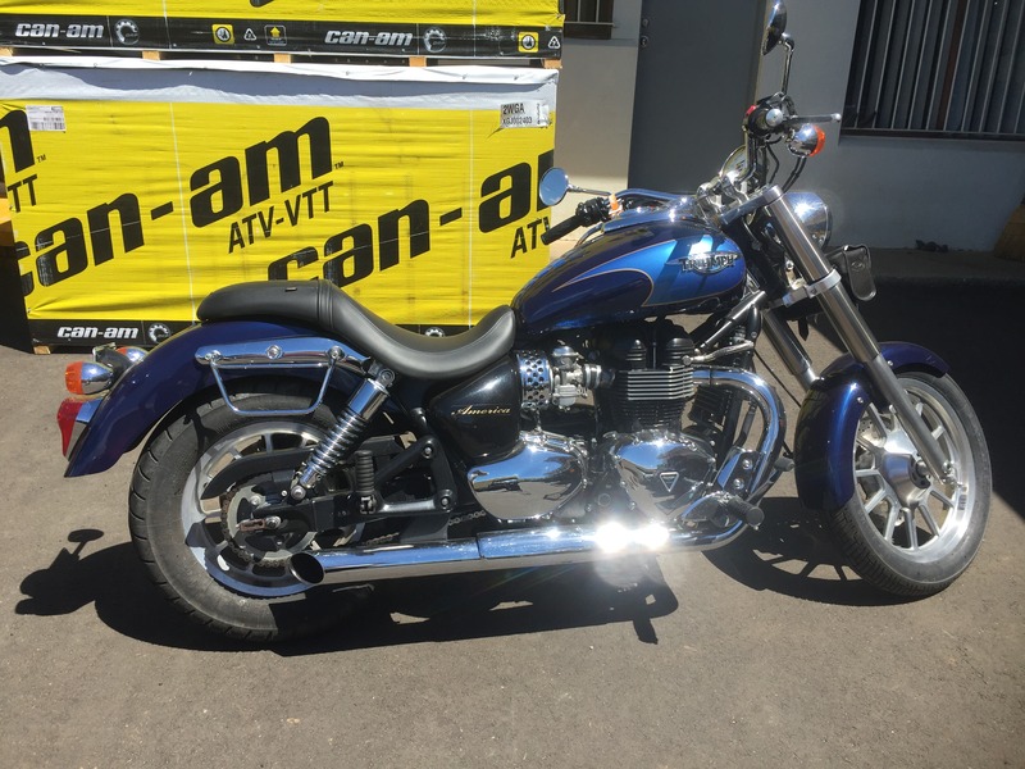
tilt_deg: -18.2
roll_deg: -2.2
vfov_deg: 48.2
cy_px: 384
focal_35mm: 29
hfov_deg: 61.7
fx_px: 859
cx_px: 512
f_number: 2.2
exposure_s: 1/1236
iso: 32
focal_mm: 4.15
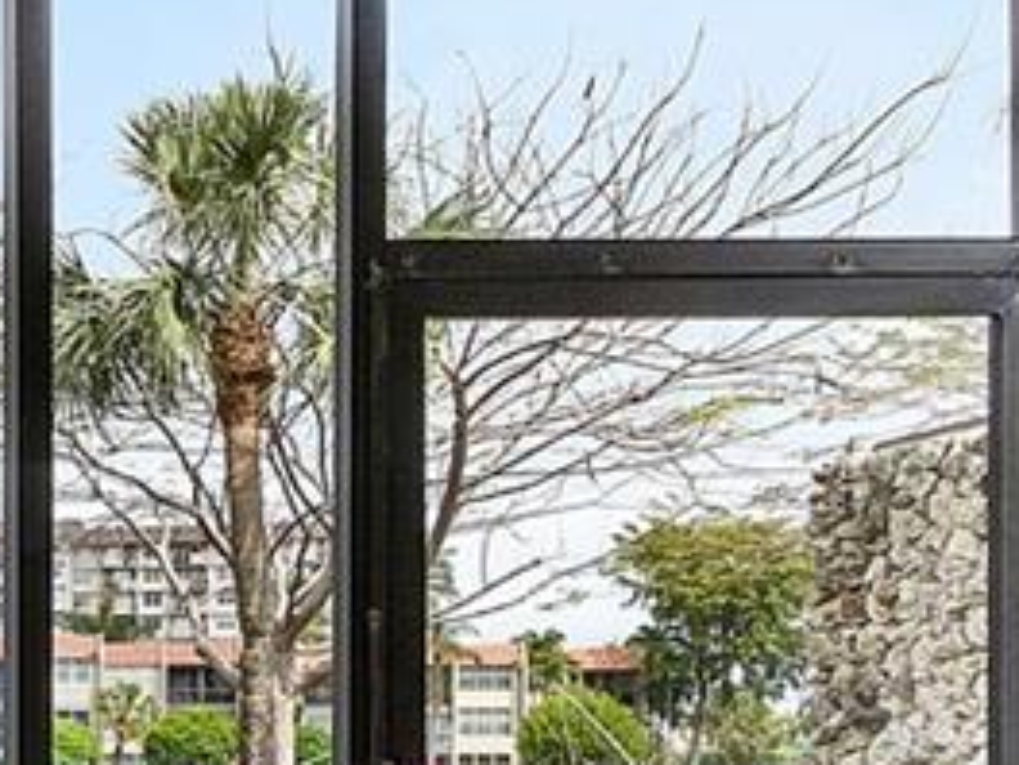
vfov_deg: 24.8
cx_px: -482
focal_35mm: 56
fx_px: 1648
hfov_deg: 26.0
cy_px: 779
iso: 100
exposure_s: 1/80
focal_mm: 10
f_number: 11
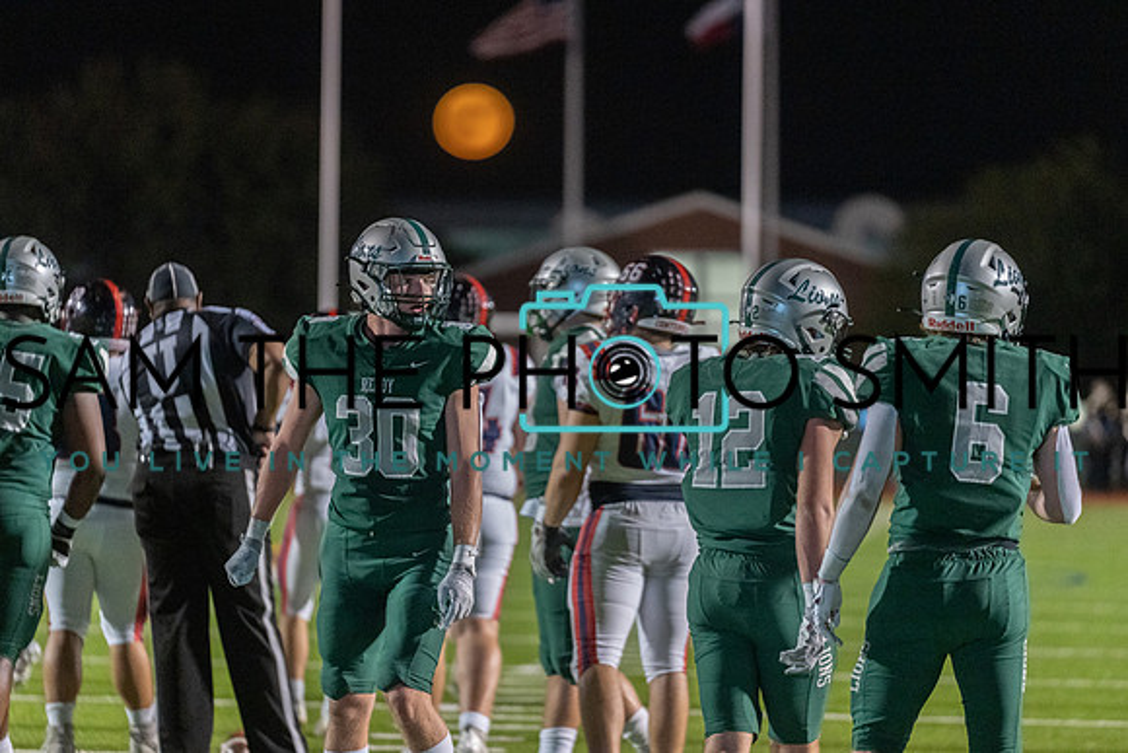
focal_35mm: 209
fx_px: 6564
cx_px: 564
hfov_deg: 9.8
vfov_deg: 6.6
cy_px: 376
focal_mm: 200
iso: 10000
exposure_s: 1/1000
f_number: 2.8
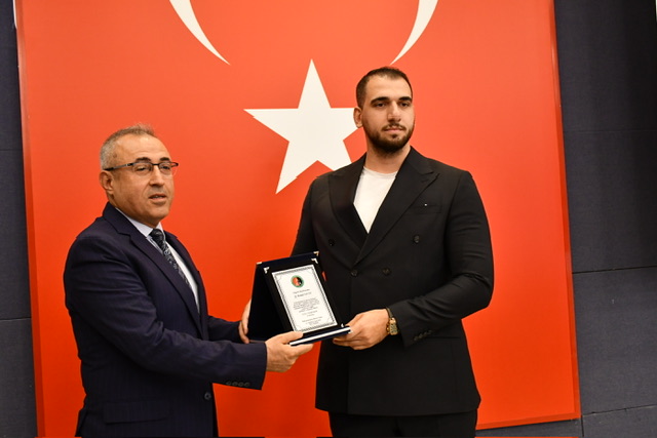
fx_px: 821
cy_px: 219
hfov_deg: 43.6
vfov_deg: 29.9
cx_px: 328
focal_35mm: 45
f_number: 4
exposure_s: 1/125
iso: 2500
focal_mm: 30
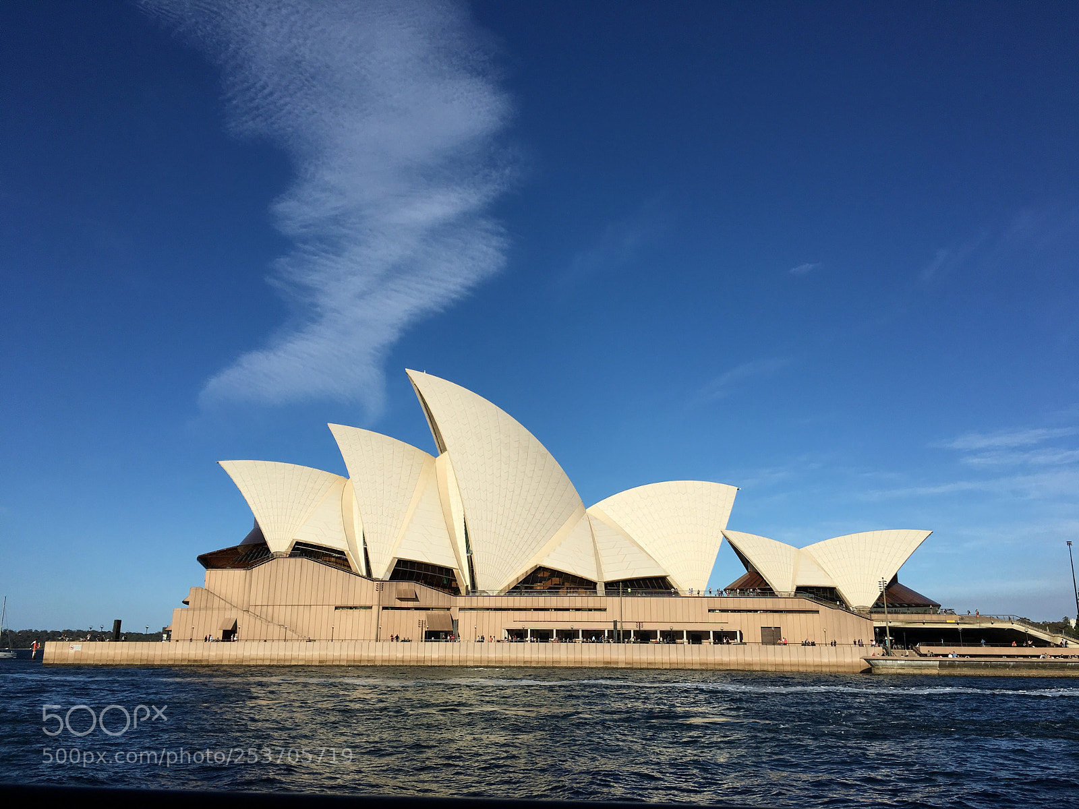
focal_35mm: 29
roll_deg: -1.0
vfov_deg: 48.2
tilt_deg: +14.7
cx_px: 540
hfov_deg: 61.7
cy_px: 404
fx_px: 904
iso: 25
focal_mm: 4.15
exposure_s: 1/3077
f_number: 2.2
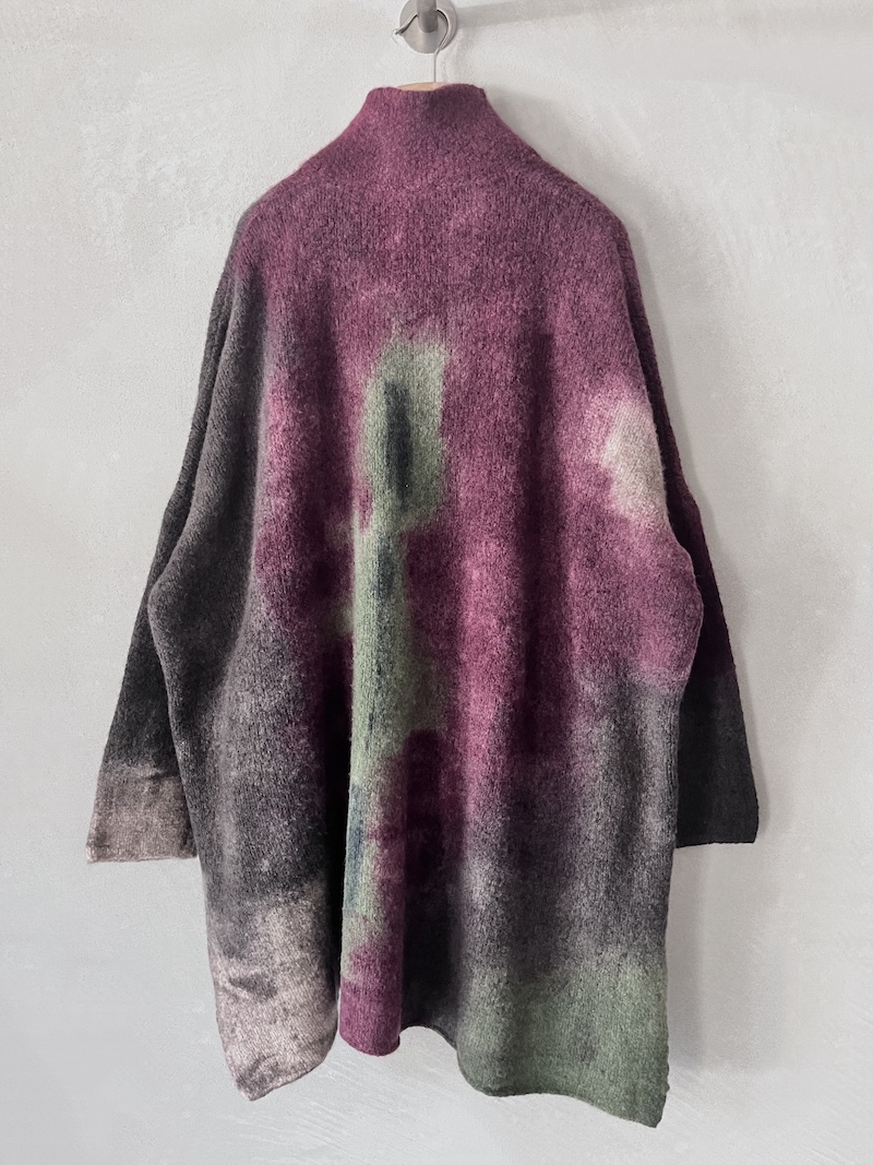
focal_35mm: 26
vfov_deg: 67.3
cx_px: 436
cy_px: 582
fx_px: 874
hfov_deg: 53.1
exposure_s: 1/60
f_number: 1.6
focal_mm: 5.1
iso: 200
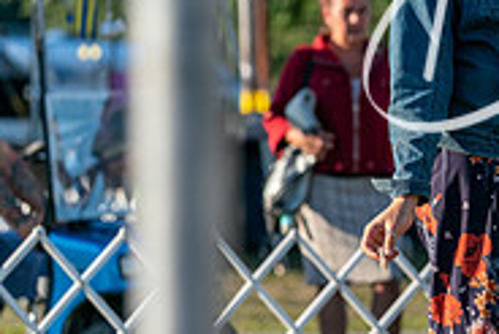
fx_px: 6242
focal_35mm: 450
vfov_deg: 3.1
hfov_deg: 4.5
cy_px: 181
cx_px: 757
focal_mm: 143
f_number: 4.5
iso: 250
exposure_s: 1/1250
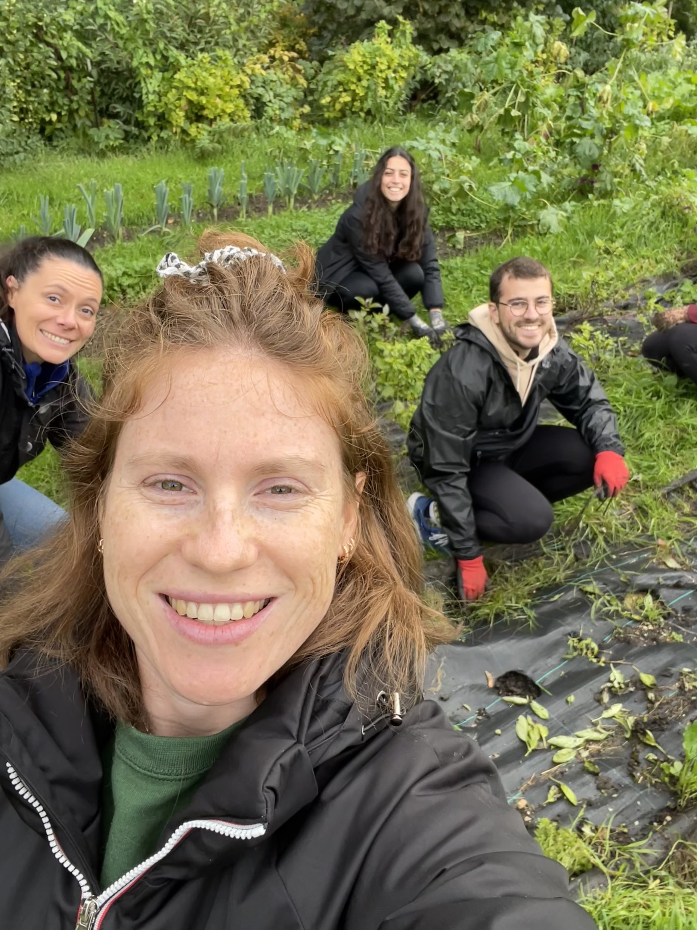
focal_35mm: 30
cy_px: 465
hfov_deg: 46.8
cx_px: 348
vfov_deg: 60.0
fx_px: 805
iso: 25
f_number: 2.2
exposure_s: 1/206
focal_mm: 2.71
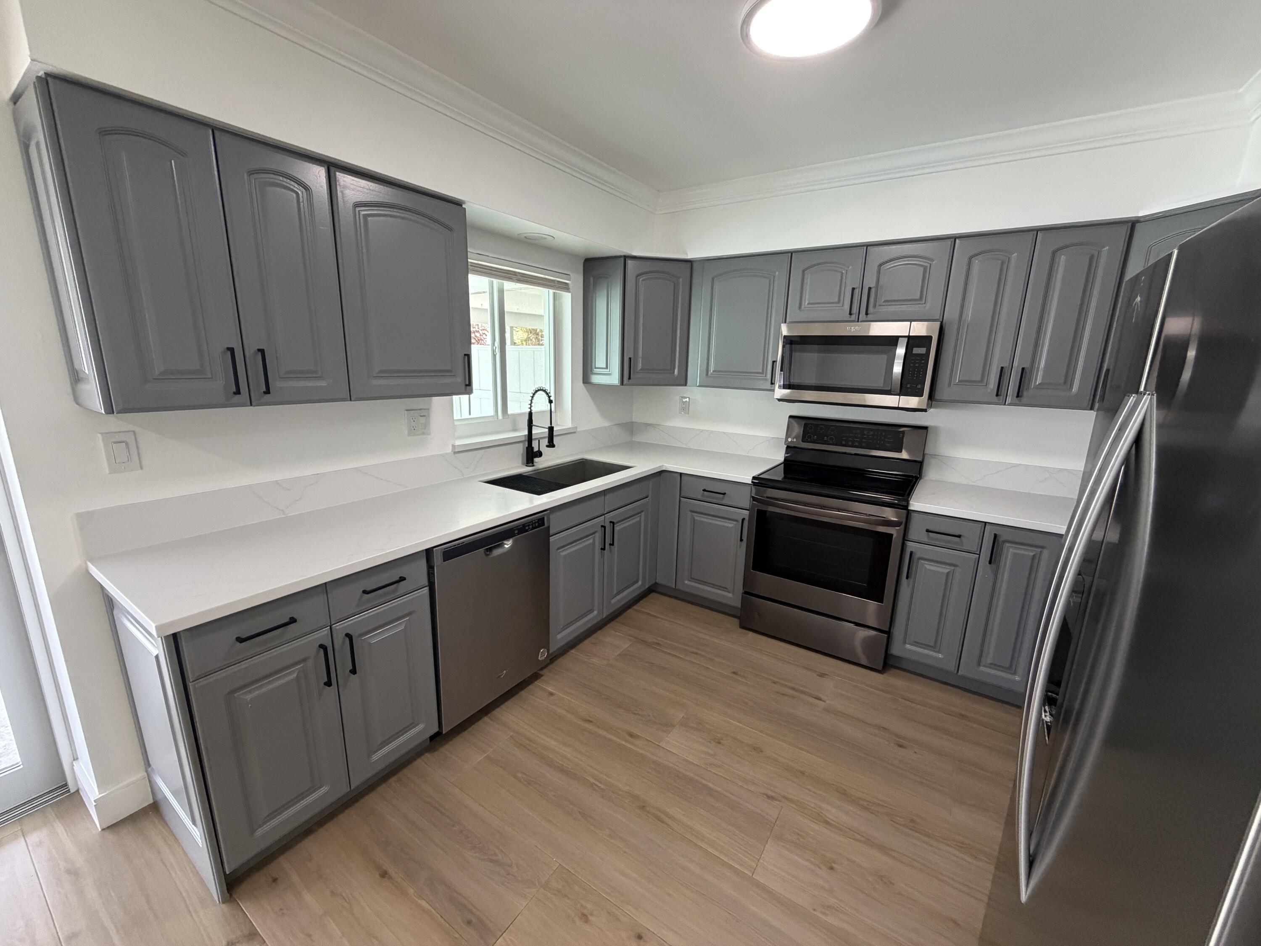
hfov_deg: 102.1
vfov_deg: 85.7
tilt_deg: -13.7
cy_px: 473
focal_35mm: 14
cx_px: 630
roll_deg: -1.4
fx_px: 510
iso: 320
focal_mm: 2.22
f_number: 2.2
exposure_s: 1/115
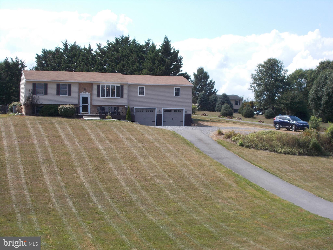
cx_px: 166
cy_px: 125
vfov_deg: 22.3
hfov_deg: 29.4
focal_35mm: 66
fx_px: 635
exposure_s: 1/320
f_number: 5.3
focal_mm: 11.8
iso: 80
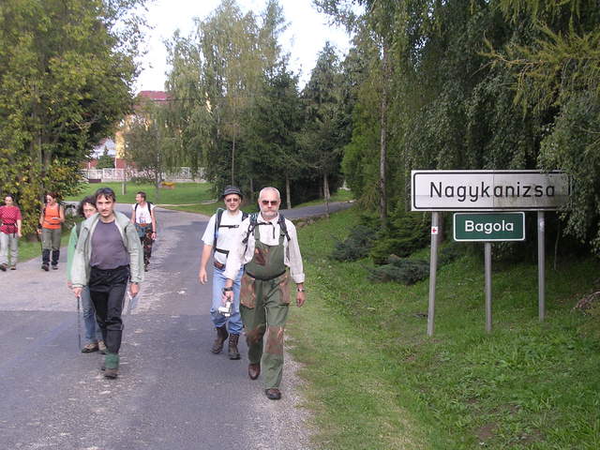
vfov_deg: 26.1
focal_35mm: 56
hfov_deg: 34.3
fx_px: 971
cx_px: 300
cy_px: 225
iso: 100
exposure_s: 1/127
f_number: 3.3
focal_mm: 8.5
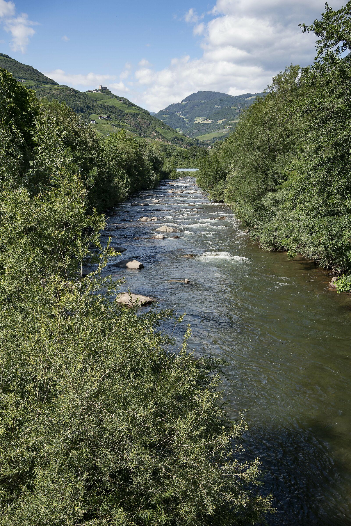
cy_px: 263
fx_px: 512
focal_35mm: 35
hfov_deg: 37.9
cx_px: 176
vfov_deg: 54.4
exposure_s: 1/400
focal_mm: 35
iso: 400
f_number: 9
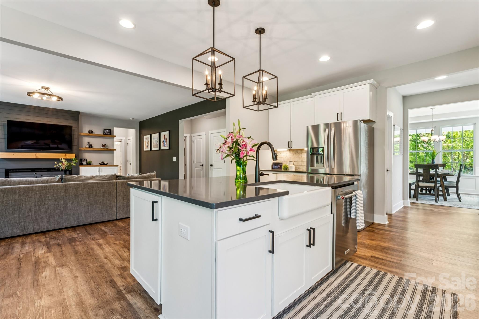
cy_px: 160
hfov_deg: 95.0
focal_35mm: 16
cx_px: 240
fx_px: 220
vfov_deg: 72.0
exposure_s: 1/1.25
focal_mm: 16.5
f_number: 13
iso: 100
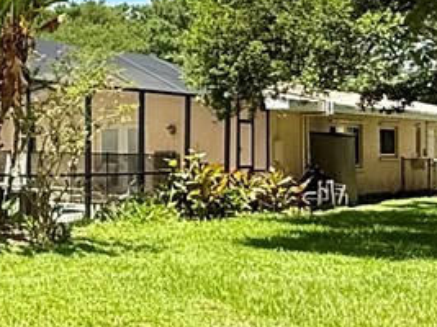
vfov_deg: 17.5
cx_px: -208
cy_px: 93
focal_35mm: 84
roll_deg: -1.4
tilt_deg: +4.3
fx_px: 1060
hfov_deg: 20.2
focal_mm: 2.22
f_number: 2.2
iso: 50
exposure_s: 1/1259
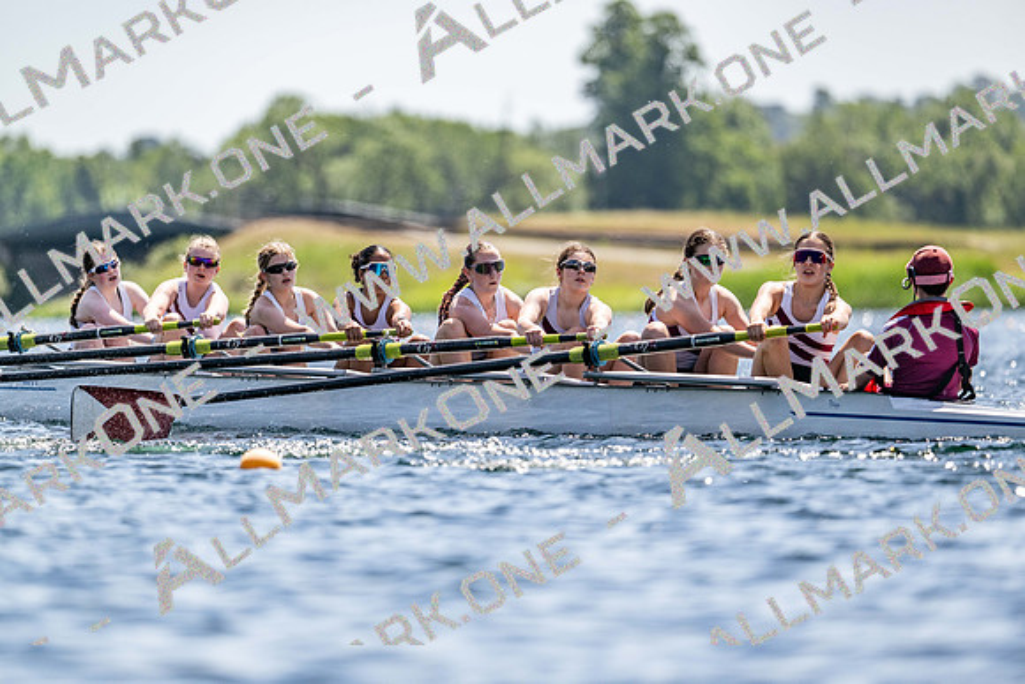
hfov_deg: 5.2
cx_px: 512
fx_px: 11391
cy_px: 342
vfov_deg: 3.4
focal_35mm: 400
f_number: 4.5
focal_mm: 400
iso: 200
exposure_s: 1/2500
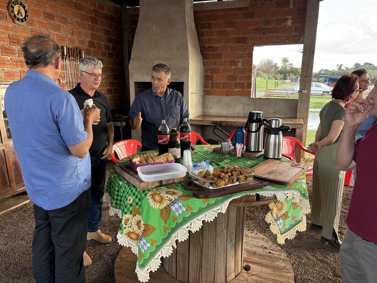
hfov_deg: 67.3
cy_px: 142
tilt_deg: -9.5
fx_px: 283
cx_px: 188
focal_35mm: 26
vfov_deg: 53.1
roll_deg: +0.5
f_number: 1.6
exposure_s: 1/121
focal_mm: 5.96
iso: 100
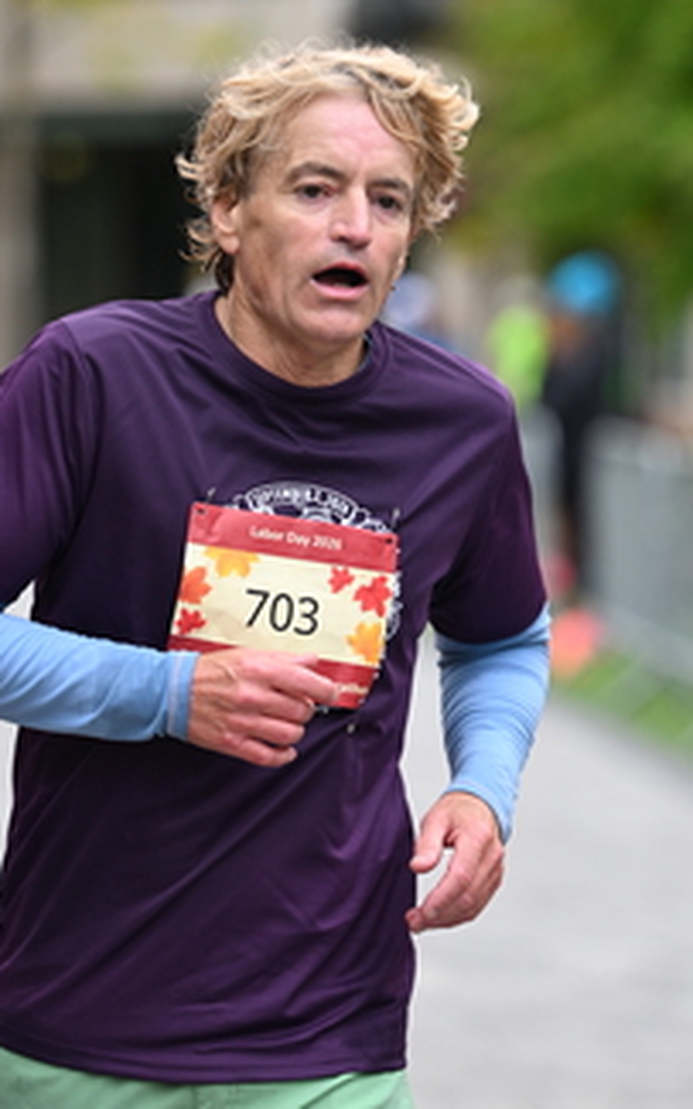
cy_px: 532
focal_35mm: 233
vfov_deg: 9.0
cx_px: 370
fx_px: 7044
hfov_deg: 5.6
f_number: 2.8
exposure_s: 1/2500
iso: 640
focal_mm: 135
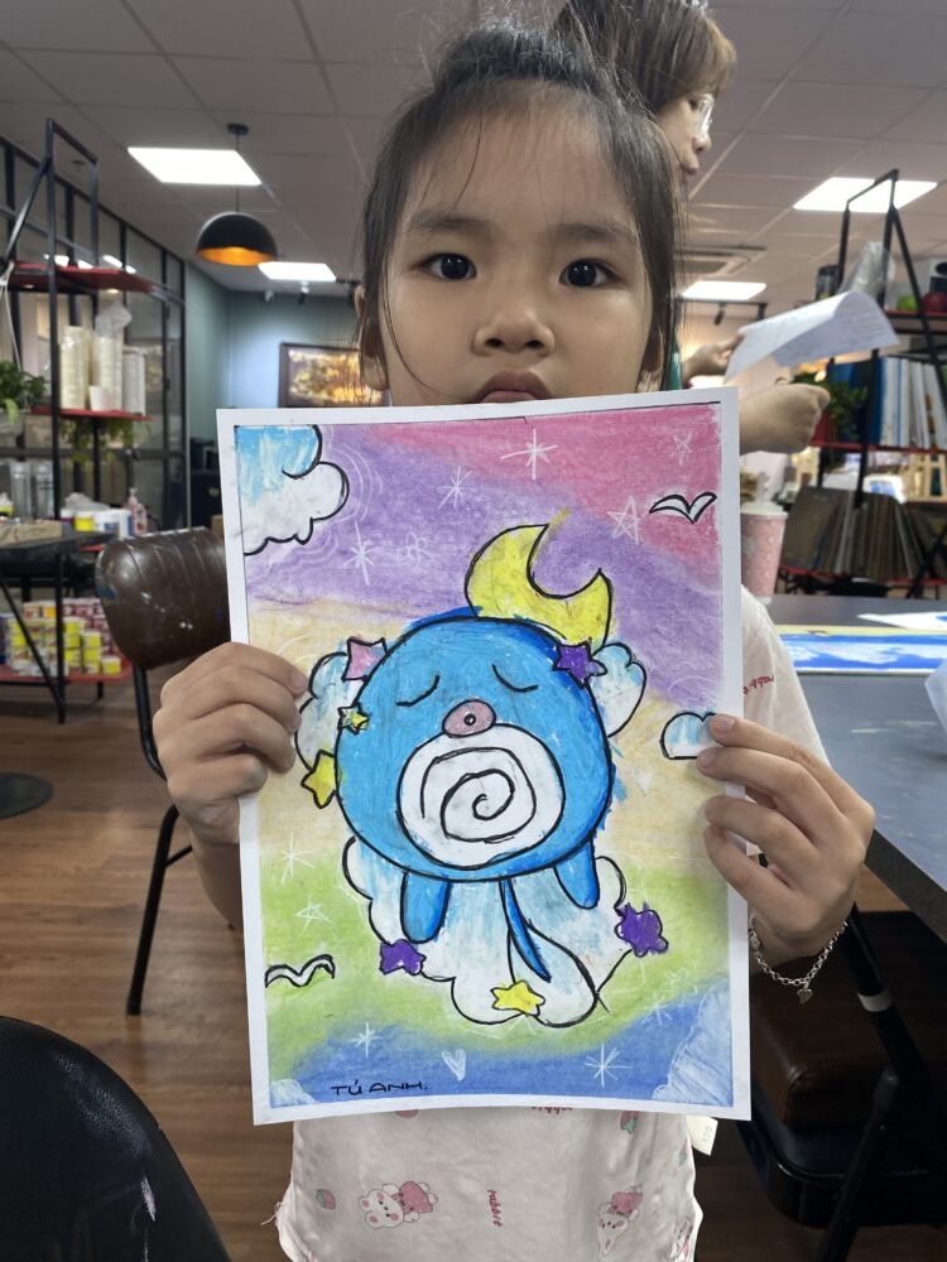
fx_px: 948
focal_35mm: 26
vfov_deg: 67.3
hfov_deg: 53.1
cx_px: 474
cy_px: 631
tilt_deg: -9.9
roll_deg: -1.7
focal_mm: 4.25
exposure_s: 1/100
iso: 80
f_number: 1.8
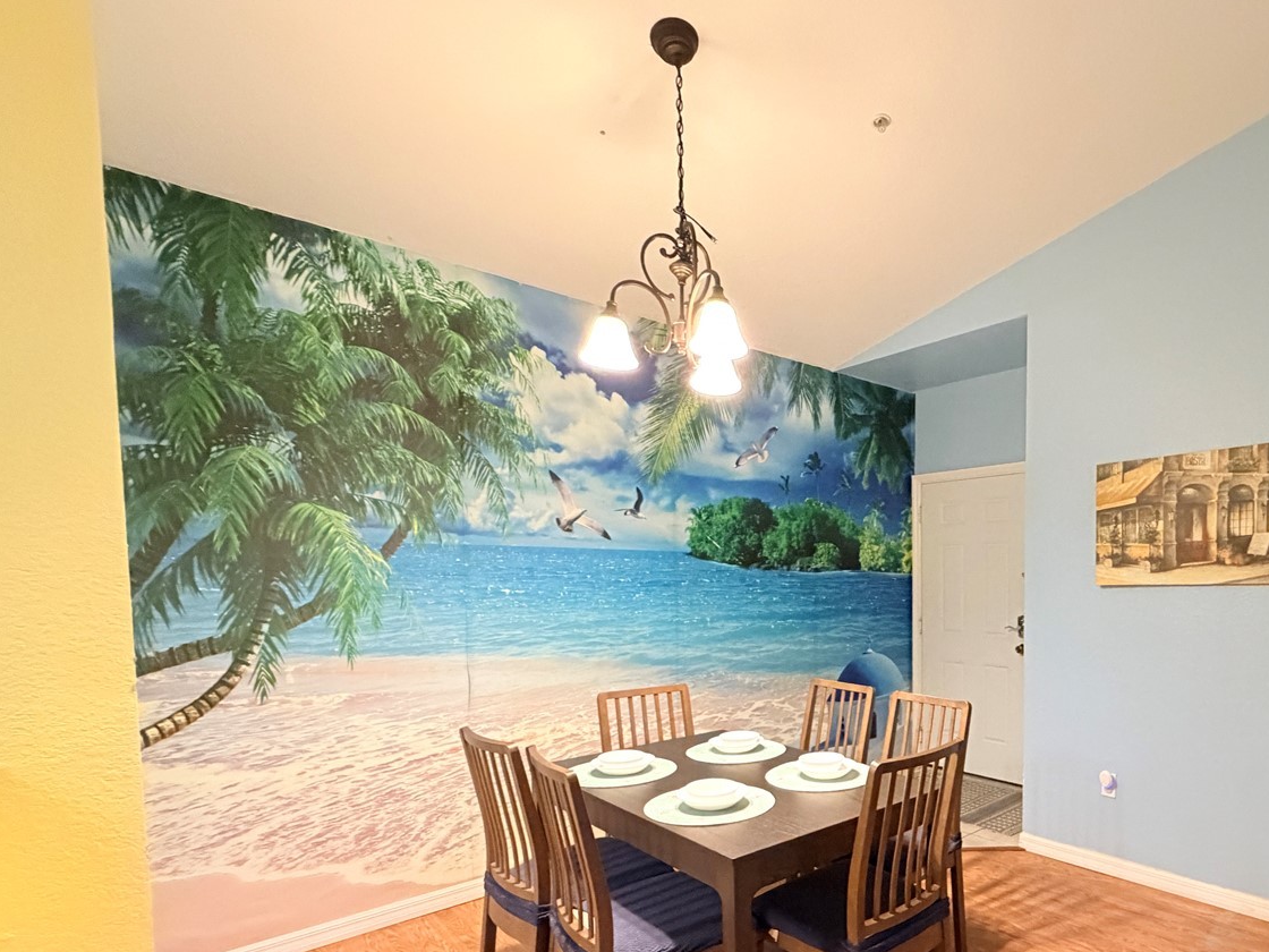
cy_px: 617
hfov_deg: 78.1
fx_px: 733
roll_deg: +0.2
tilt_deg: -2.9
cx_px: 882
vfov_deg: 64.6
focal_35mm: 20
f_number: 2.2
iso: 800
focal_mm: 2.22
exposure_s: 1/60
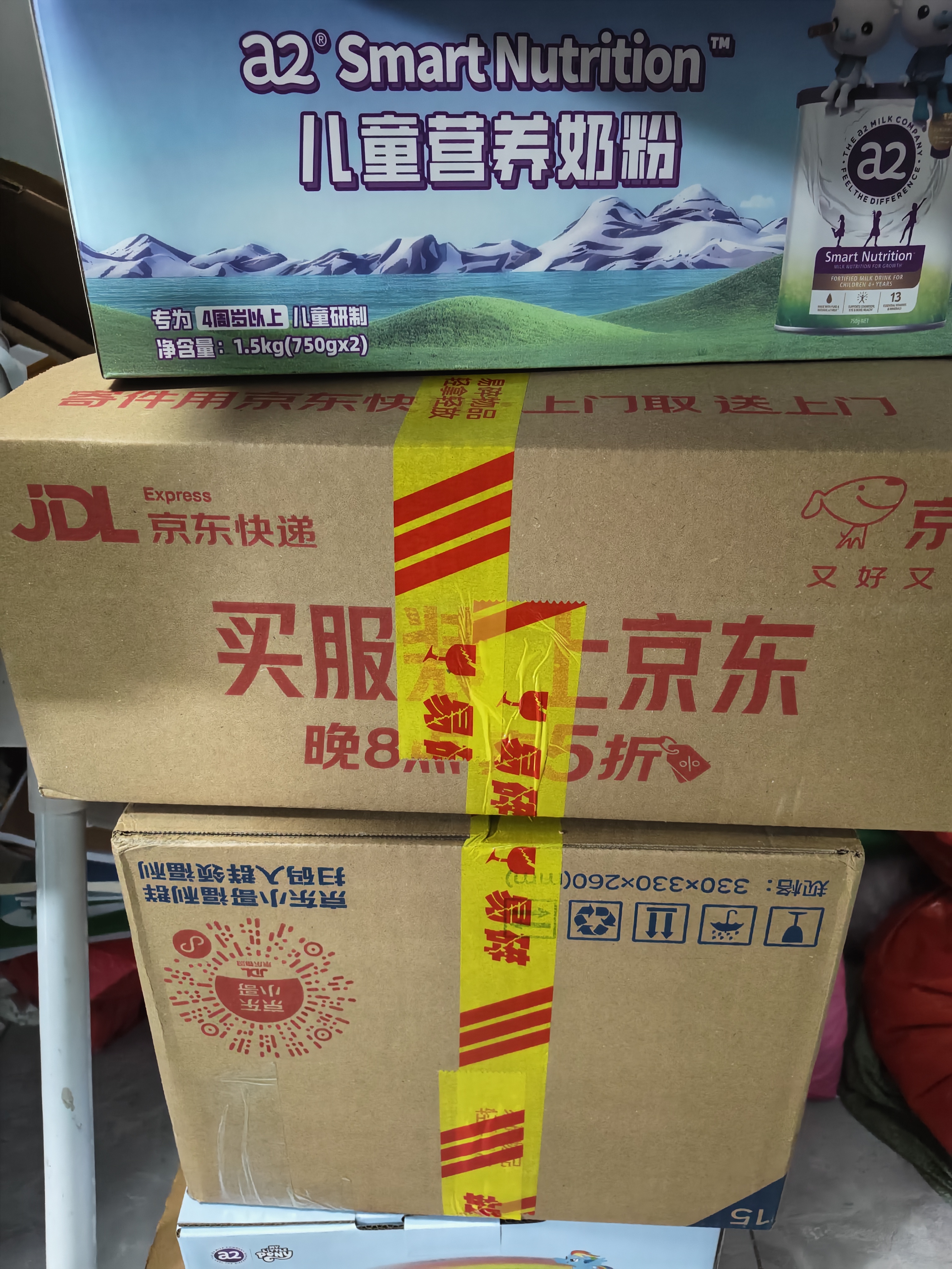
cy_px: 634
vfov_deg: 73.9
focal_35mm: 23
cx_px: 476
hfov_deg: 58.9
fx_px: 843
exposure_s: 1/25.1
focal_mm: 5.56
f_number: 1.88
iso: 2050
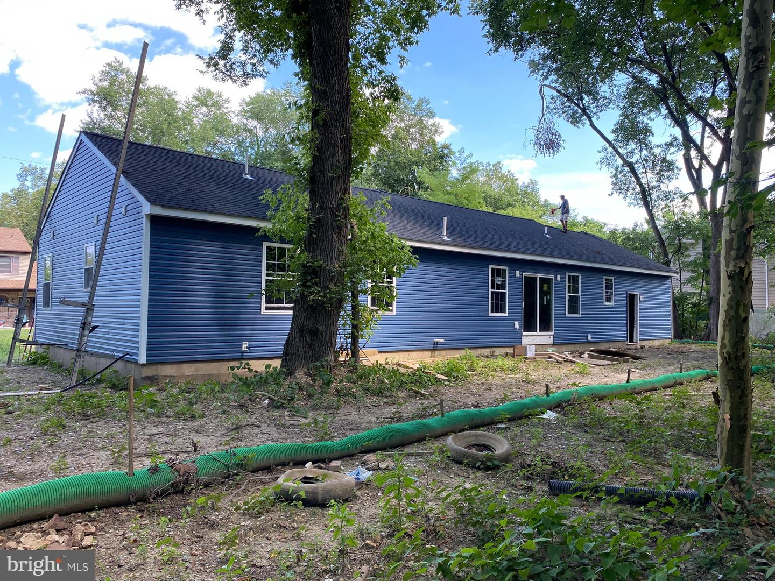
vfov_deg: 53.1
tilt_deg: +2.9
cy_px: 290
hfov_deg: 67.3
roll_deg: -0.8
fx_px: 582
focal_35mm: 26
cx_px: 388
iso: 32
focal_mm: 4.25
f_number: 1.8
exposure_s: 1/226
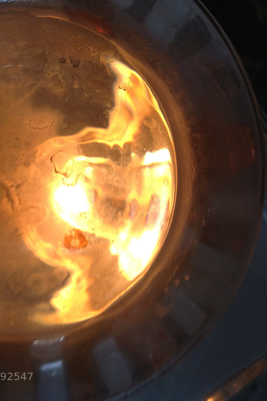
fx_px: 545
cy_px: 201
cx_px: 127
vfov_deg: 40.3
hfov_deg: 27.5
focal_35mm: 49
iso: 80
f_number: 2.4
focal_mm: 4.28
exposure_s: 1/15
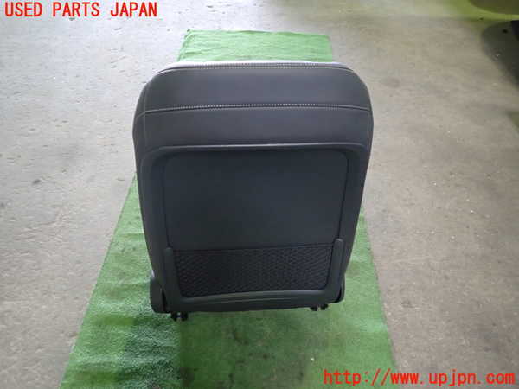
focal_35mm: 25
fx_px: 375
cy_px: 194
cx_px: 260
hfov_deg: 69.4
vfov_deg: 54.9
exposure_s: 1/30
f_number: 2
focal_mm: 4.5
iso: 500
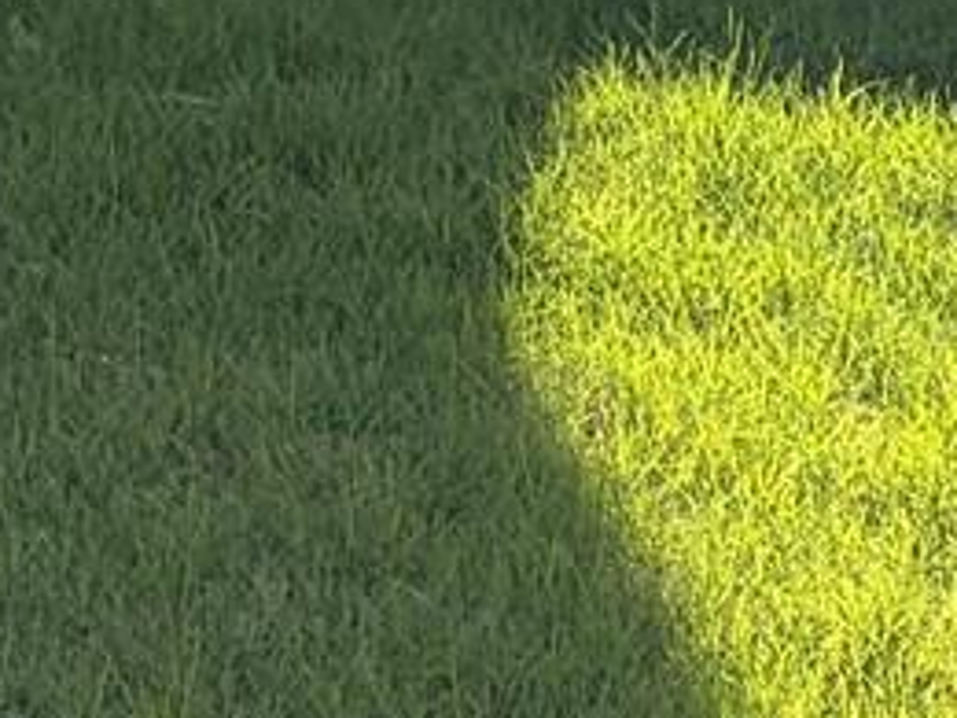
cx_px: -1929
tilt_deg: +1.6
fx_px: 5667
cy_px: -1554
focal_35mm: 205
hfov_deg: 8.2
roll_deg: -1.4
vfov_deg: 6.5
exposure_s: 1/2985
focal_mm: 5.96
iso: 64
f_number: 1.6
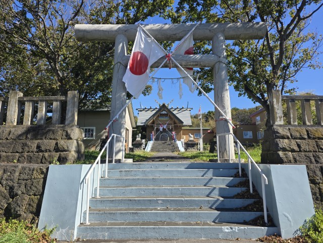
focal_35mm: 23
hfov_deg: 73.9
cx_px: 162
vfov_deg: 58.9
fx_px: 215
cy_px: 122
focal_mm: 6.3
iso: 12
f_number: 1.7
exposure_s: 1/446
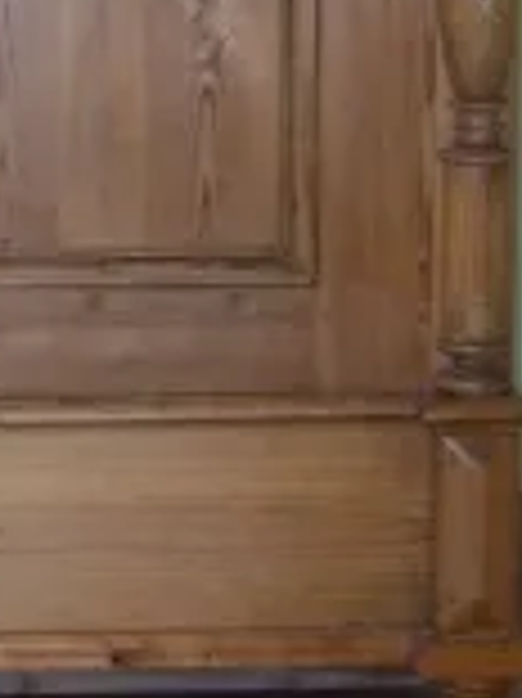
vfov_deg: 12.0
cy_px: -329
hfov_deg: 9.2
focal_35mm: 158
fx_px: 3181
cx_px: -187
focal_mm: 6.3
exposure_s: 1/60
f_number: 2.8
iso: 140
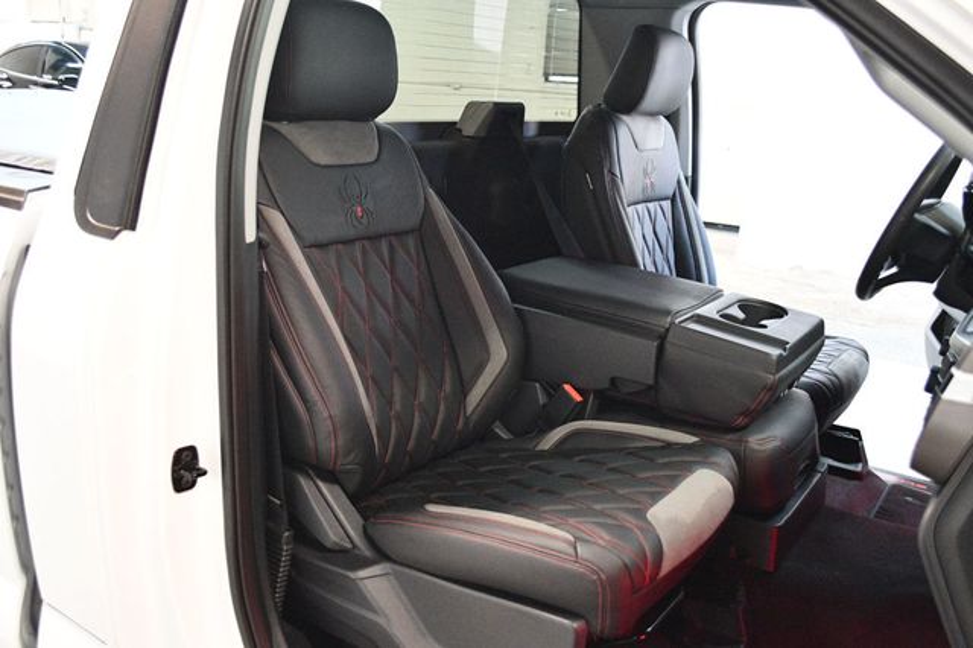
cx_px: 486
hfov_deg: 57.2
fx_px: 891
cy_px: 324
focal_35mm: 33
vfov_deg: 39.9
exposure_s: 1/60
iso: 5600
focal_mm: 22
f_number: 4
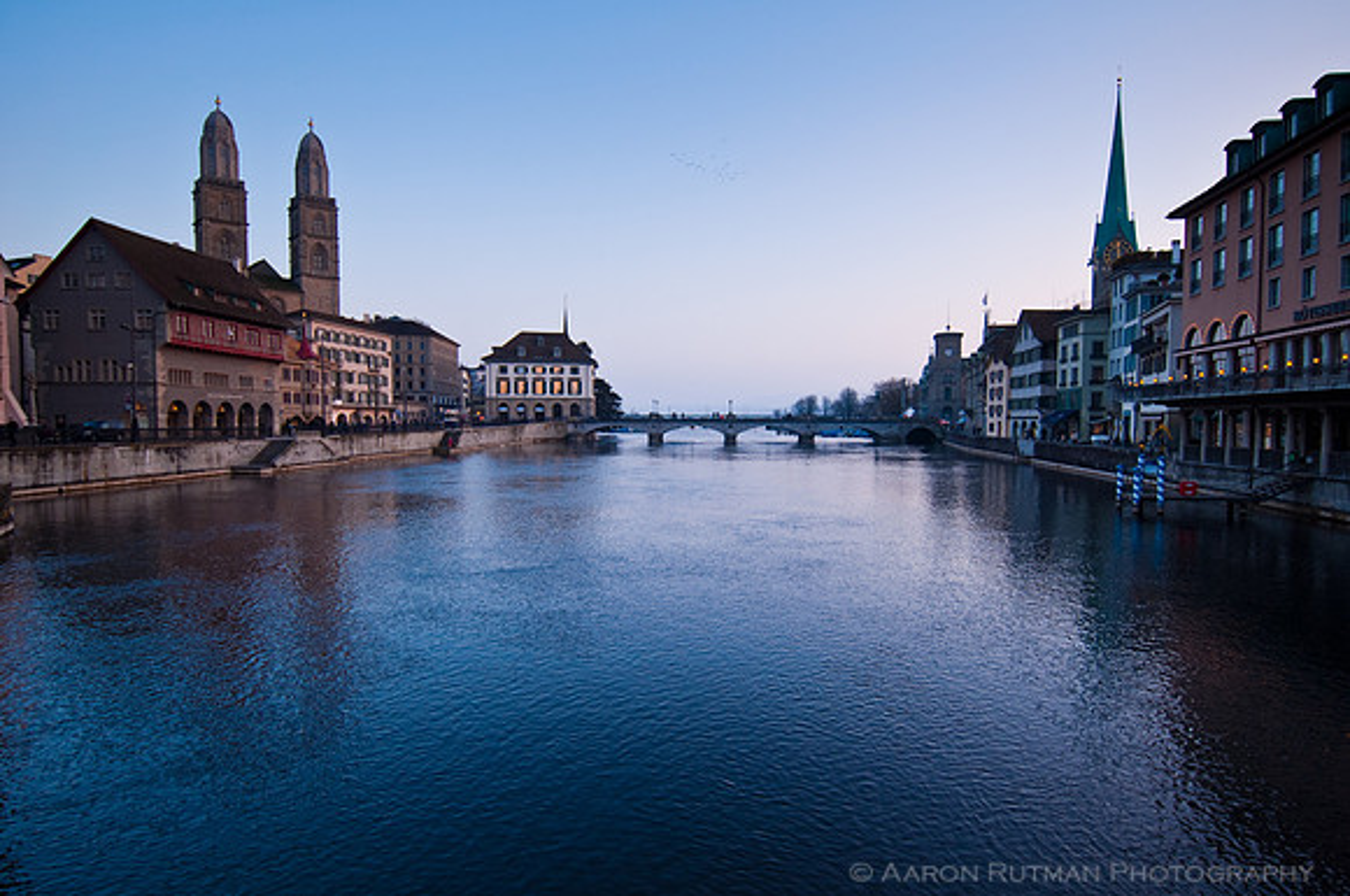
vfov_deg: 59.3
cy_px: 448
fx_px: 786
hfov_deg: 81.3
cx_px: 675
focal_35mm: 21
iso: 200
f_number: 4.5
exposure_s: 1/80
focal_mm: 14
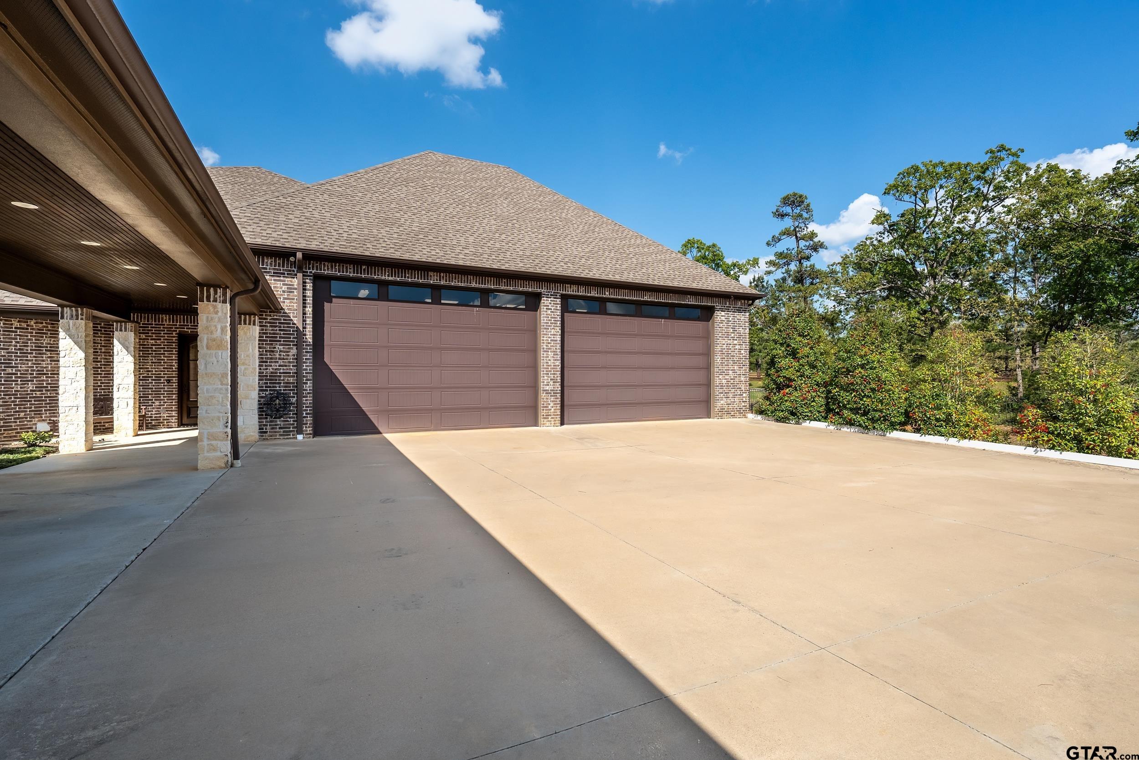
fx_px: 506
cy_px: 380
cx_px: 570
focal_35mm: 16
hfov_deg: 96.7
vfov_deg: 73.8
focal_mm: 16
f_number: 8
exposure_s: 1/6400
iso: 800
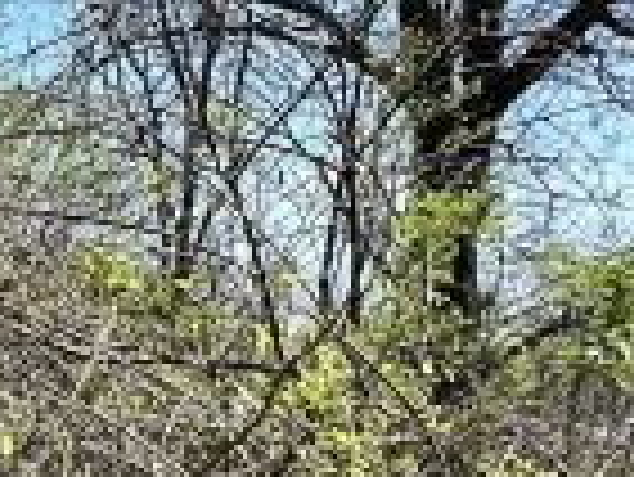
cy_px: 621
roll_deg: +0.8
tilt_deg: -9.8
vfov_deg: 20.4
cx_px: -241
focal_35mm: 66
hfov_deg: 24.6
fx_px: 1210
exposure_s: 1/673
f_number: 2.2
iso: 40
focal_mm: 2.22
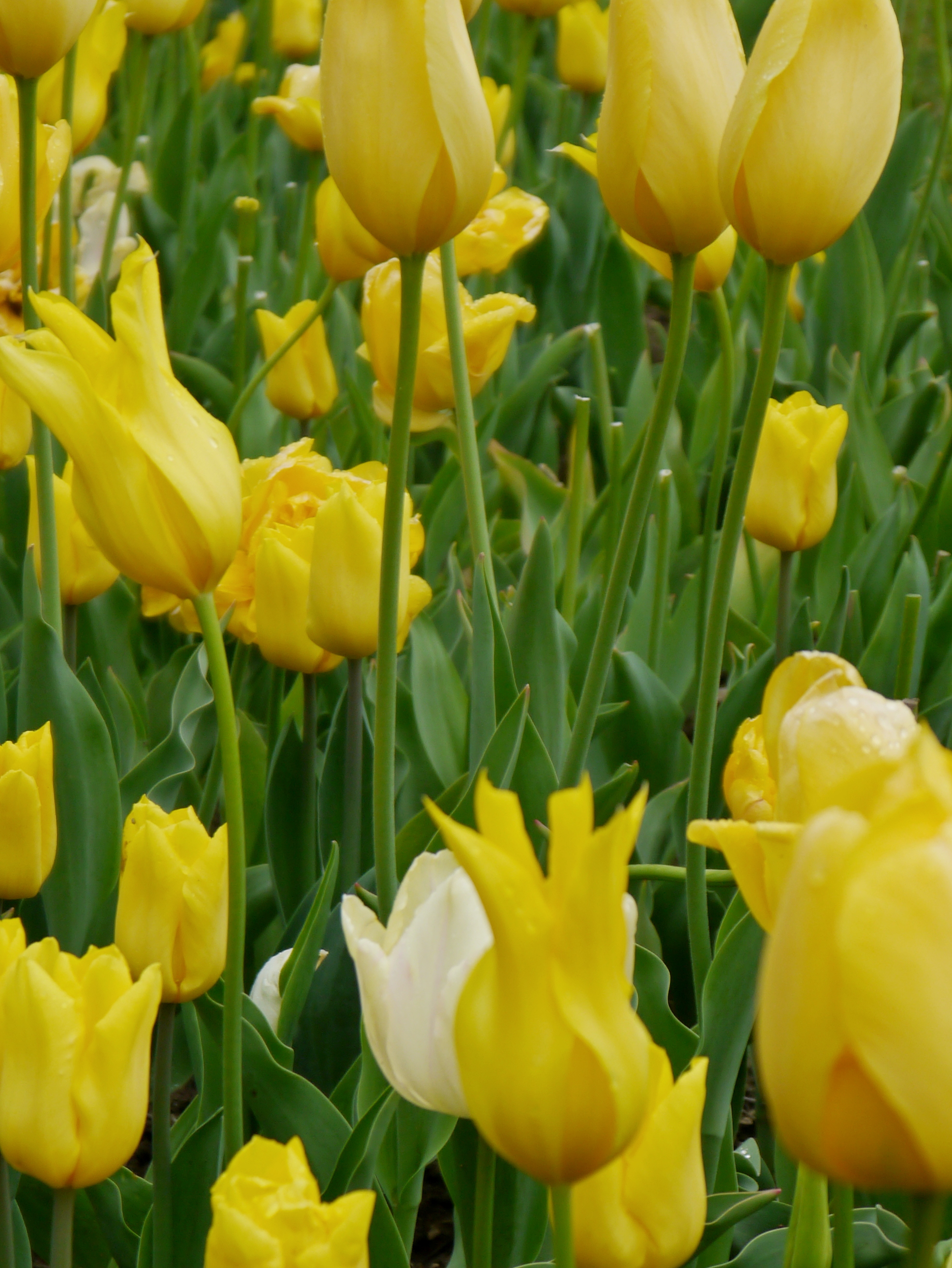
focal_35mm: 147
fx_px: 5387
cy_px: 725
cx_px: 320
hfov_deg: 10.1
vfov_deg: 13.4
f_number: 5.6
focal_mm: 42
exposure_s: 1/100
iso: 160
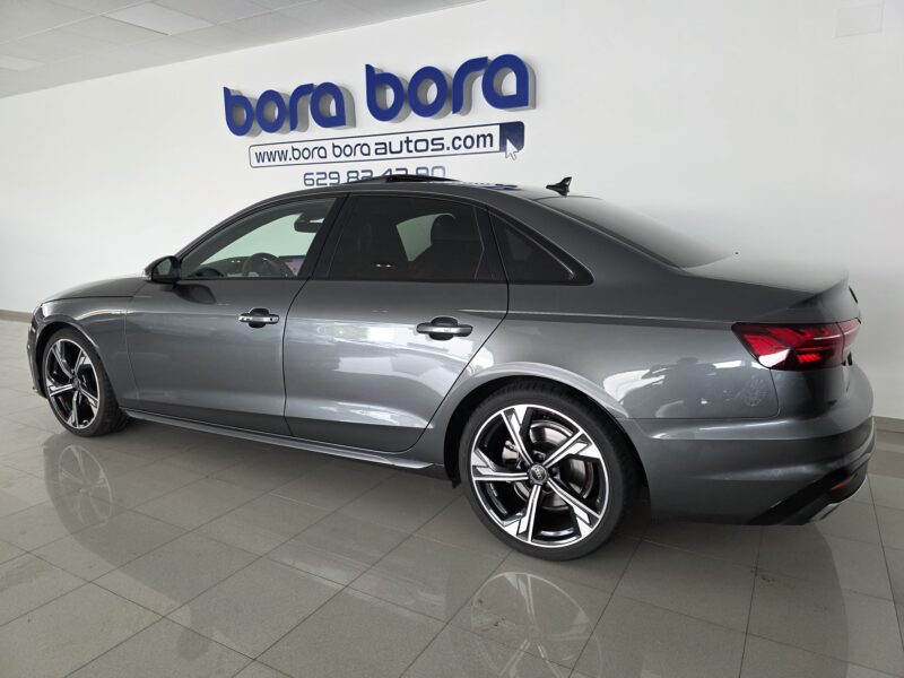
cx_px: 452
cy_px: 339
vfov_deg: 58.9
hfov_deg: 73.9
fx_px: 601
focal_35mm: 23
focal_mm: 6.3
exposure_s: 1/180
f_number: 1.7
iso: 200
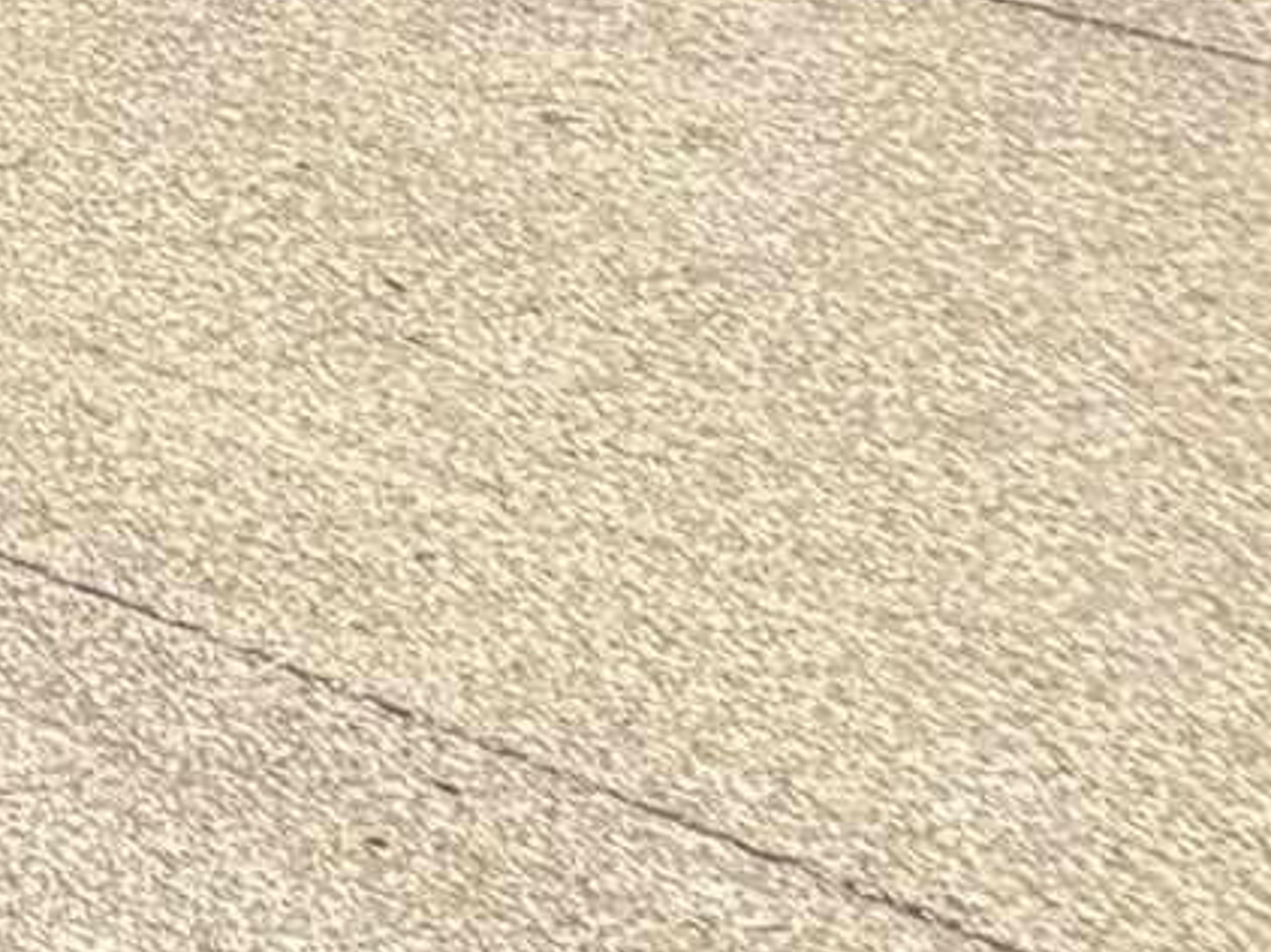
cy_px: -2311
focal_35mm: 102
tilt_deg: +8.1
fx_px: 3743
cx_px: -3256
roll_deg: +3.2
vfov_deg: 9.4
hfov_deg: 9.4
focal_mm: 2.22
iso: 25
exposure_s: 1/770
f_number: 2.2
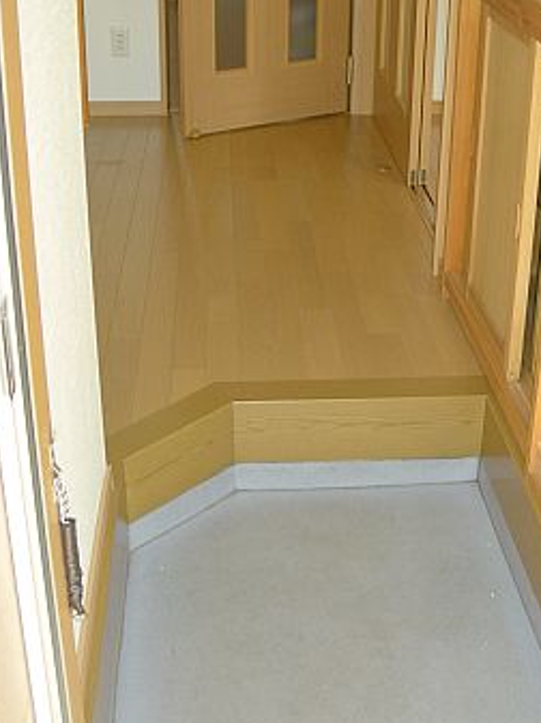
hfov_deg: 27.7
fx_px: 1086
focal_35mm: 52
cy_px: 260
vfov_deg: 36.6
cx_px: 392
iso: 64
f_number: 2.8
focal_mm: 5.7
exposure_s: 1/126
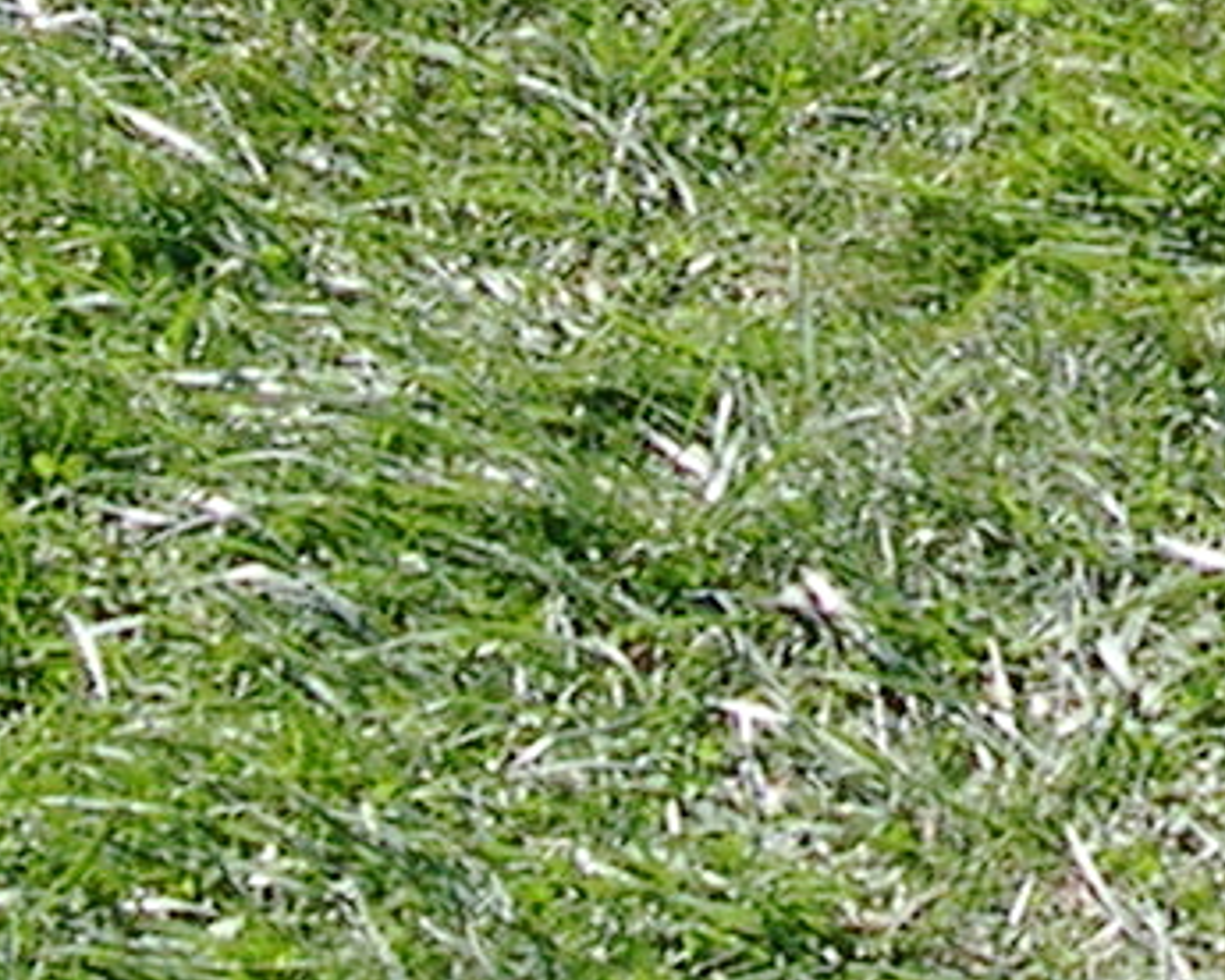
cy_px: -849
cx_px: 1413
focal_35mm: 244
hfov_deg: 7.9
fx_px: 8846
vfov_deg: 6.2
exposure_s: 1/141
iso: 100
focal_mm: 8
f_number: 7.6
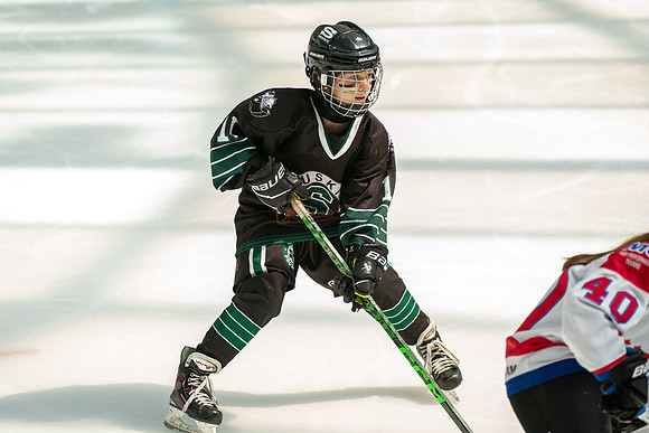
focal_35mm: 151
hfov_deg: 13.6
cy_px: 191
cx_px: 316
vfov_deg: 9.1
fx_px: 2724
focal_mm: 132
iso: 1600
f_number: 3.5
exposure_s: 1/2500
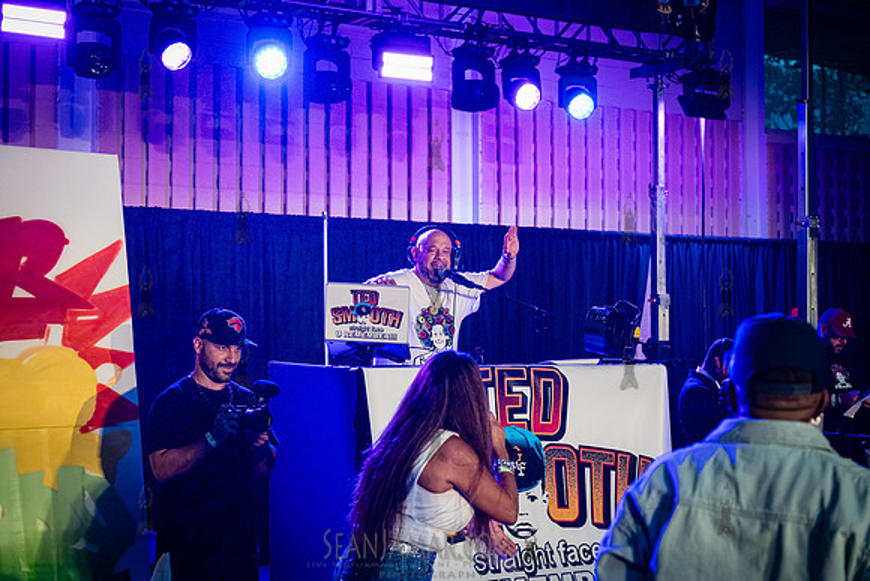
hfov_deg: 33.5
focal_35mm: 60
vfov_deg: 22.7
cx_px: 435
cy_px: 290
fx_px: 1446
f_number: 3.5
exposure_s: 1/1000
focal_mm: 58
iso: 6400
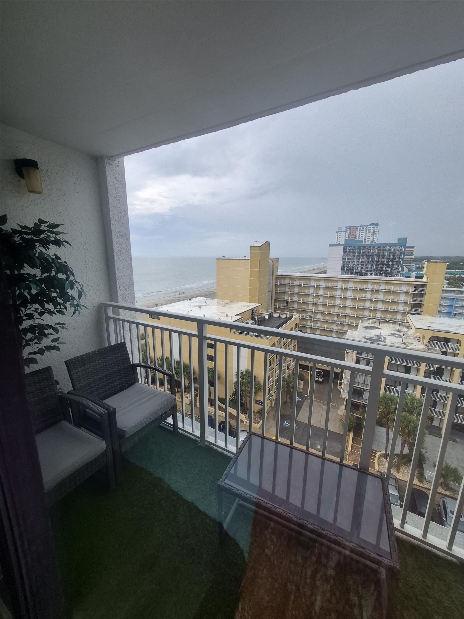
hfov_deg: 89.9
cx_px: 232
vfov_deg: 106.2
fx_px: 232
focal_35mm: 13
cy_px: 310
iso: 40
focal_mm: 1.74
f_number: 2.2
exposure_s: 1/756
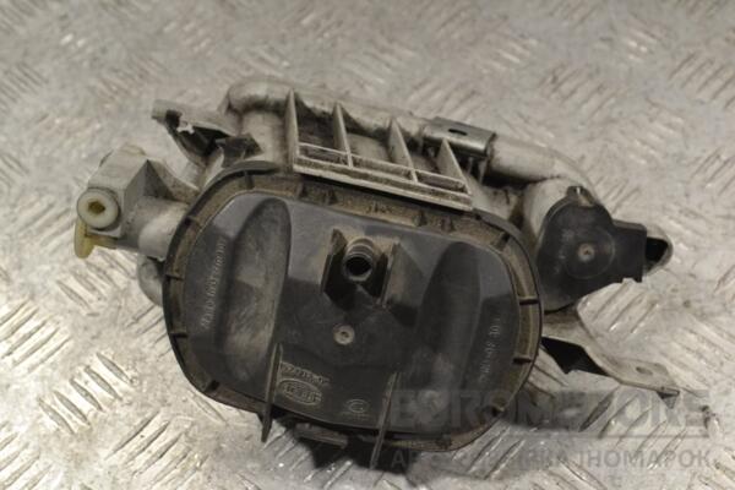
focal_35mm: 60
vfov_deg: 22.6
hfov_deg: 33.4
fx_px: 1225
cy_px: 245
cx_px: 368
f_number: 9
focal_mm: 40
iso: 3200
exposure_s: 1/320
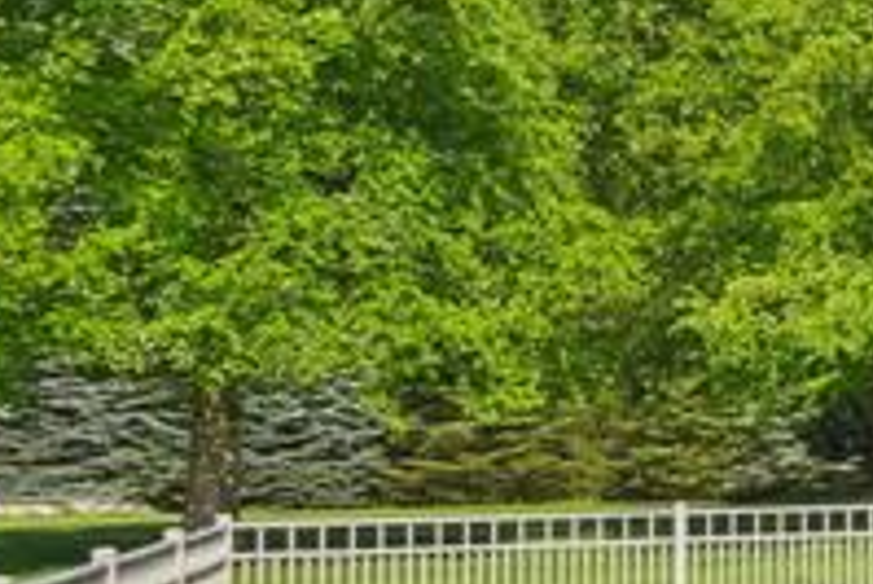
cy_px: 413
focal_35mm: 77
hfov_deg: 14.4
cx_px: 2180
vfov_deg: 17.7
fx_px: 1869
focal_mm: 10
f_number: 8
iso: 100
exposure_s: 1/250
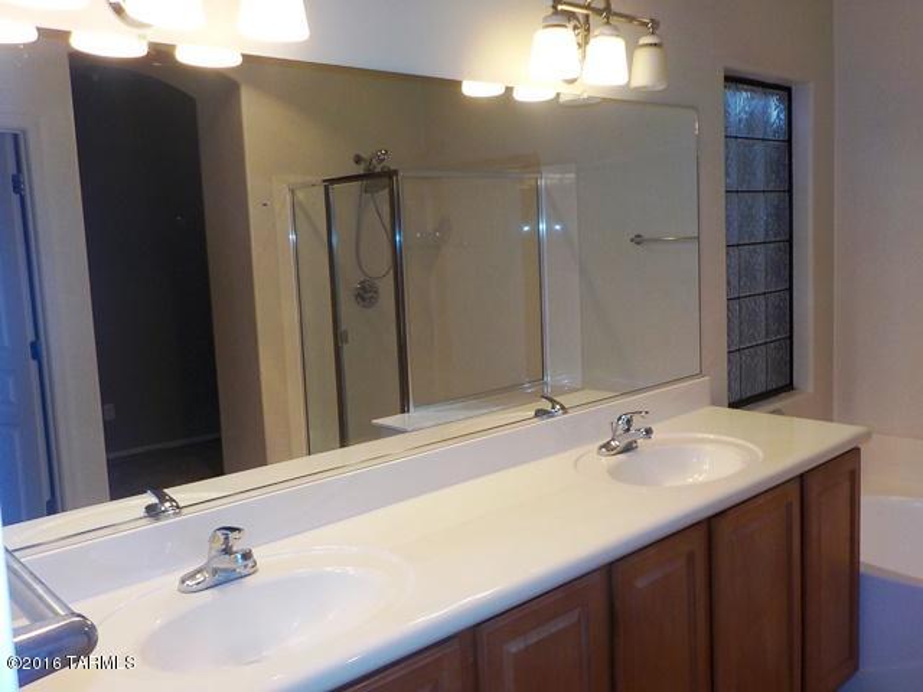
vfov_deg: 46.8
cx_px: 462
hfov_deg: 60.0
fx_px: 800
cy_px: 346
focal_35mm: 30
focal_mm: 4.1
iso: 140
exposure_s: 1/30
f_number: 3.3
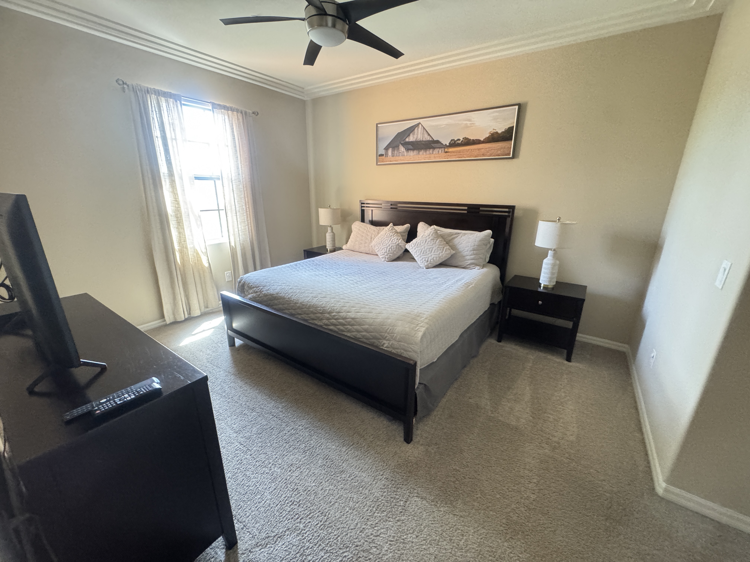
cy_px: 281
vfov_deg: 85.7
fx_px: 303
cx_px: 375
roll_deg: -1.1
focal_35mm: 14
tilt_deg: -17.1
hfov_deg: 102.1
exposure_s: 1/60
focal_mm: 2.22
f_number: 2.2
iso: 640
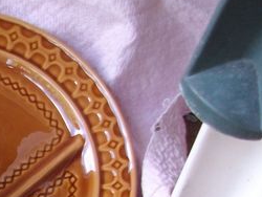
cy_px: 367
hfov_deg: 13.8
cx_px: -208
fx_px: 970
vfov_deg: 10.8
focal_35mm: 128
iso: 80
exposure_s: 1/40.8
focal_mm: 5.7
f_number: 2.9
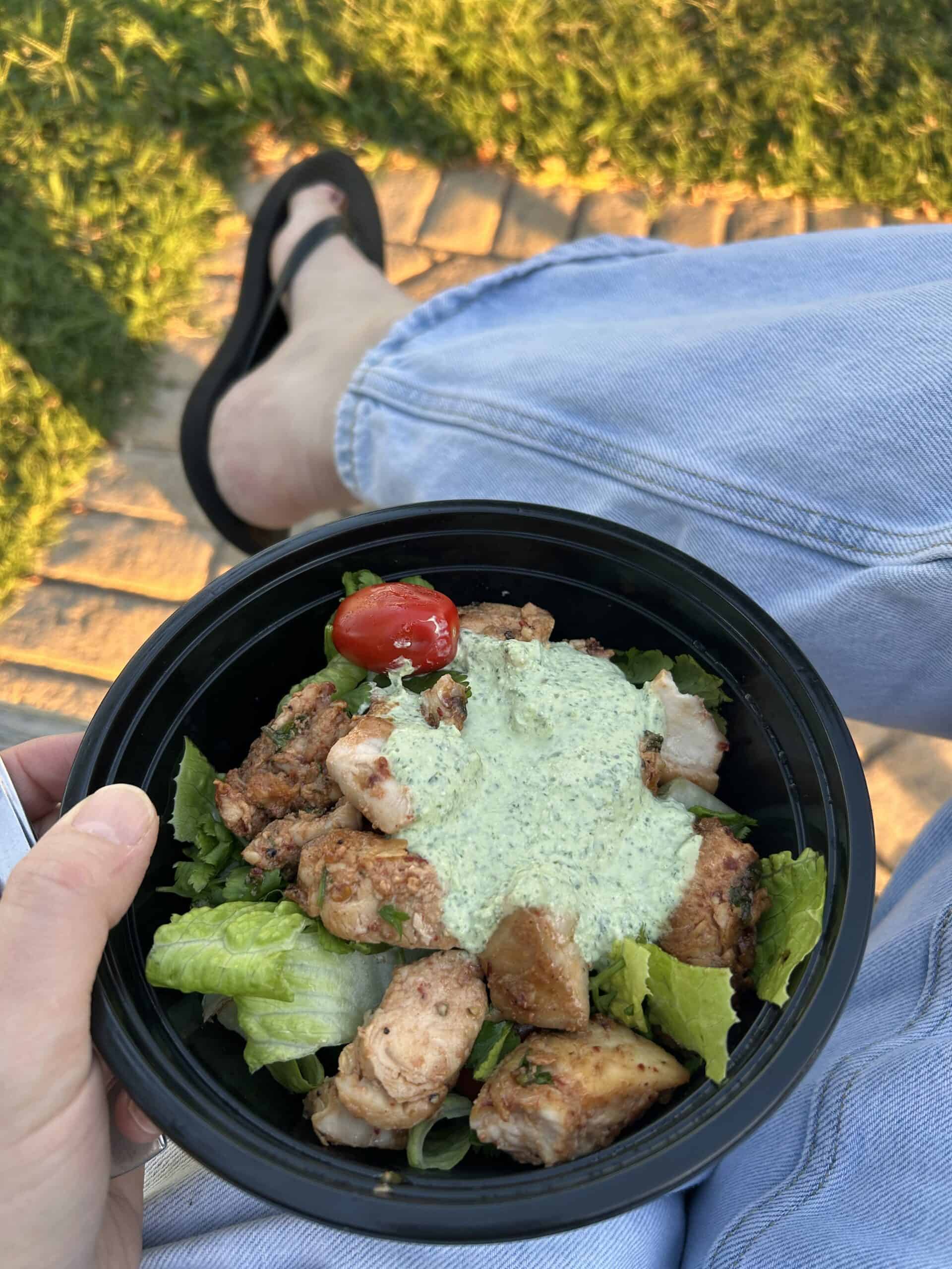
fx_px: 953
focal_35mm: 26
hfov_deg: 53.1
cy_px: 634
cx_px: 476
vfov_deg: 67.3
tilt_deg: -60.1
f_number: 1.5
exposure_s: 1/121
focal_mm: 5.7
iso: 40
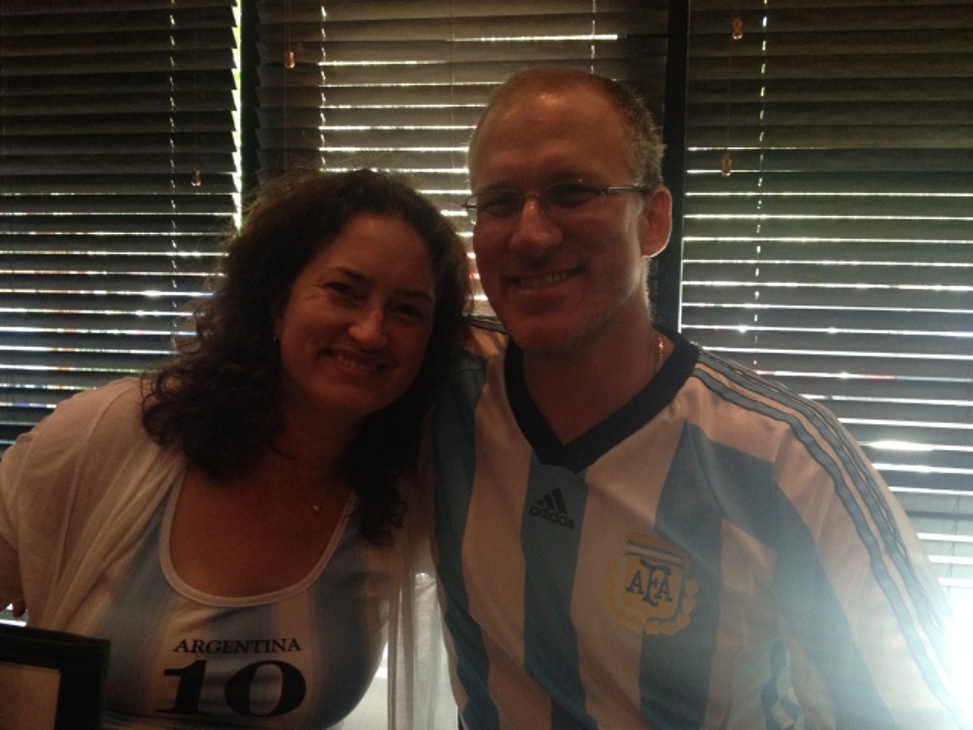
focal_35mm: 35
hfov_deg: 52.6
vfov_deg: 40.7
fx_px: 984
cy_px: 365
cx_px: 486
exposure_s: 1/20
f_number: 2.4
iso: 200
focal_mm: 4.28
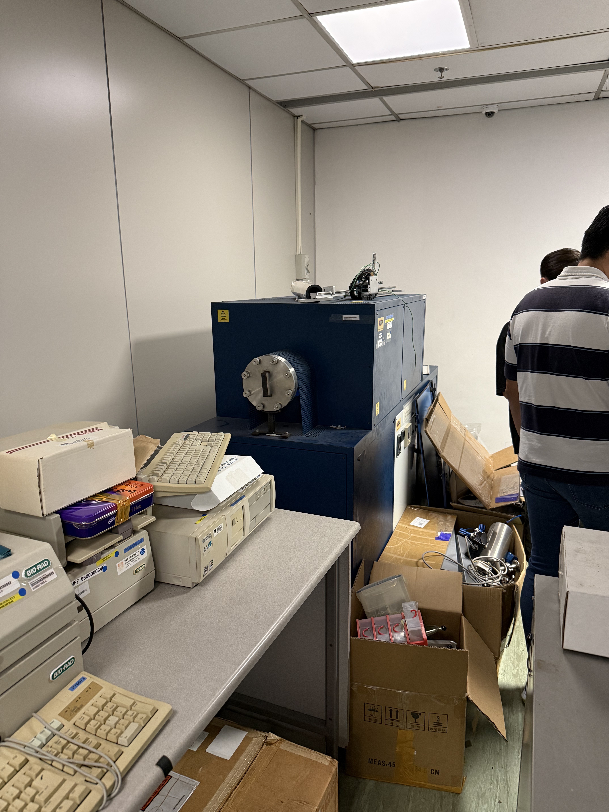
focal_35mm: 24
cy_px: 406
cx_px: 304
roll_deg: +1.0
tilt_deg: -14.7
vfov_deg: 71.6
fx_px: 563
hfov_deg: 56.8
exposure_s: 1/50
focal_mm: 6.76
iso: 400
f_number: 1.78
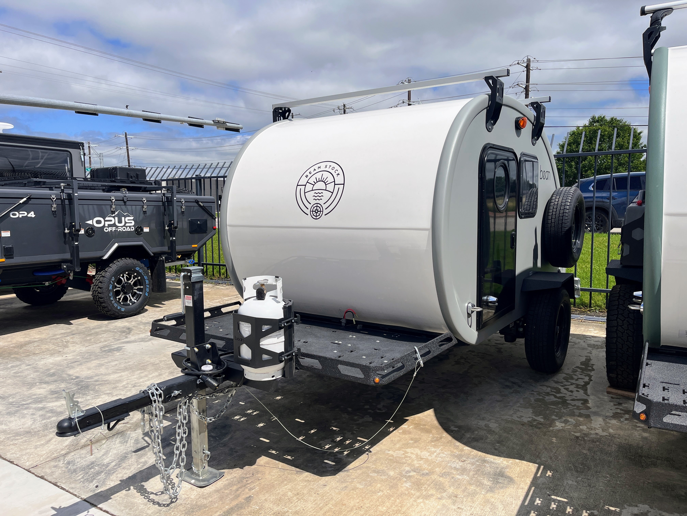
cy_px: 258
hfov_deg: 67.3
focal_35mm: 26
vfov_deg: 53.1
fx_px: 516
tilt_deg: -5.7
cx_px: 344
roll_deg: +0.7
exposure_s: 1/7353
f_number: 1.6
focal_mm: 5.1
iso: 50
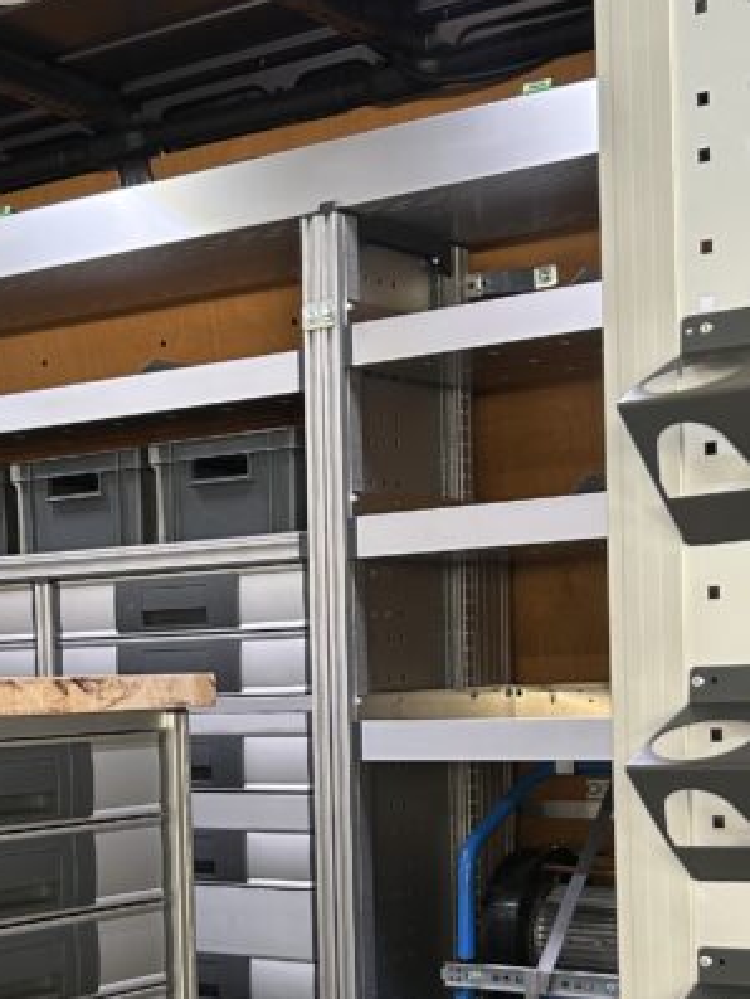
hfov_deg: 21.8
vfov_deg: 28.3
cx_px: 227
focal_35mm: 67
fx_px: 1934
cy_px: 815
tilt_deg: -4.0
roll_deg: +3.0
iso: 100
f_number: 1.5
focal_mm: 5.7
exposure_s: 1/50
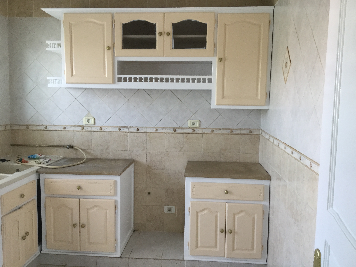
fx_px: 329
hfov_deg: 56.8
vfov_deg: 44.2
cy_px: 129
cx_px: 176
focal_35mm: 32
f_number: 2.4
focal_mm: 3.3
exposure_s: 1/33
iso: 32
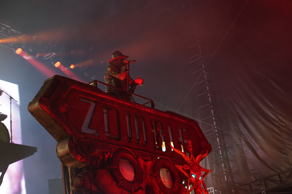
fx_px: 527
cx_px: 146
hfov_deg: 31.0
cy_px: 97
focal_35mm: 65
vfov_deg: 20.9
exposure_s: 1/125
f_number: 4
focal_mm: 65
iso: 800
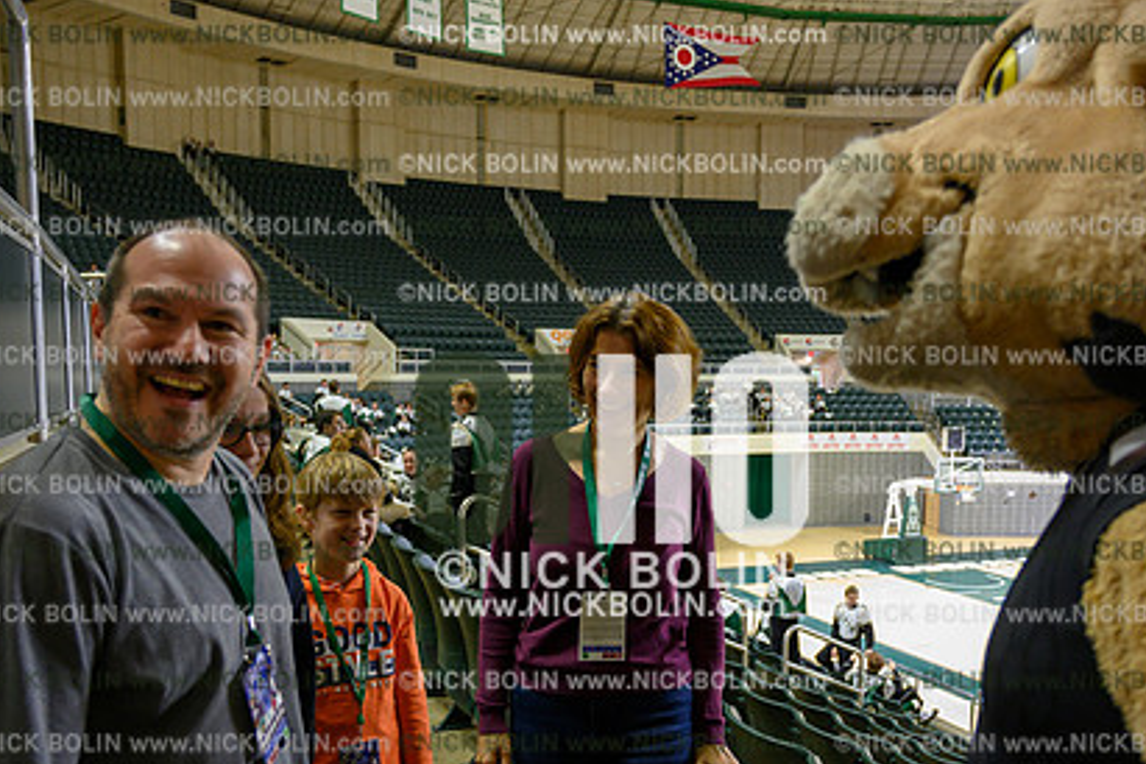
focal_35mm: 36
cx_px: 611
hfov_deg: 53.1
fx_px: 1146
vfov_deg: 36.6
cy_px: 487
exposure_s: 1/50
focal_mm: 25.5
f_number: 4
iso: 2000
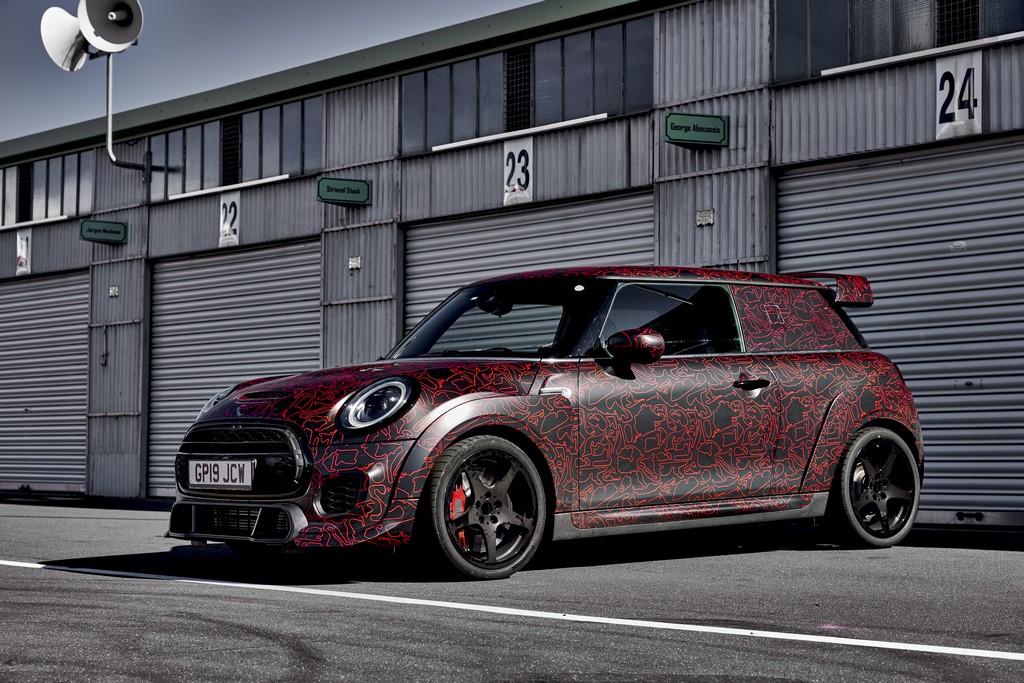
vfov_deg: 20.9
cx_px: 512
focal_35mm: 65
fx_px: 1849
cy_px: 342
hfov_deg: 31.0
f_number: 6.3
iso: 200
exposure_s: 1/100
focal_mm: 65
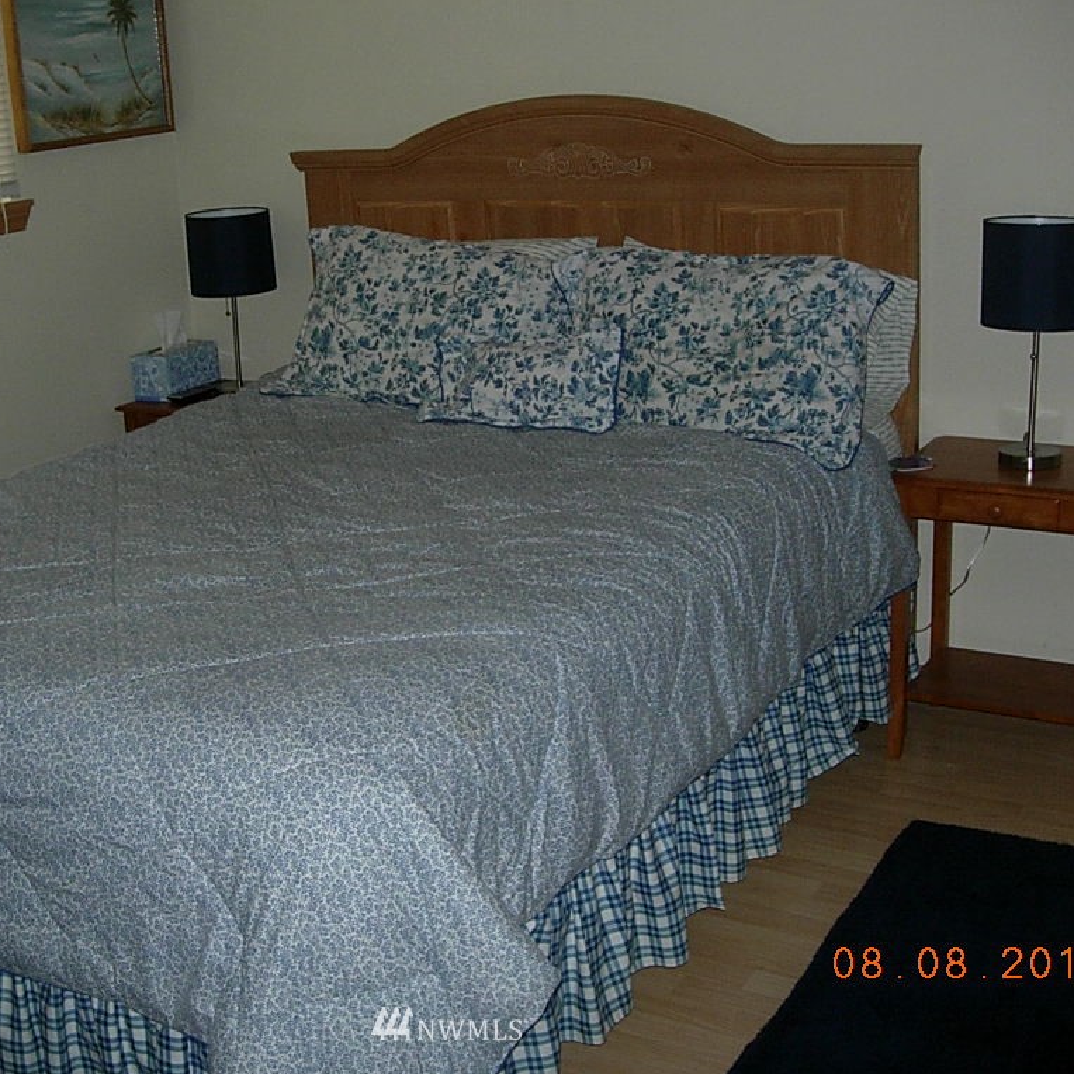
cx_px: 450
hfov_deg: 37.5
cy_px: 537
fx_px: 1580
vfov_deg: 37.6
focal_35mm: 45
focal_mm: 7.8
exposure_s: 1/64
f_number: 2.8
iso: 200
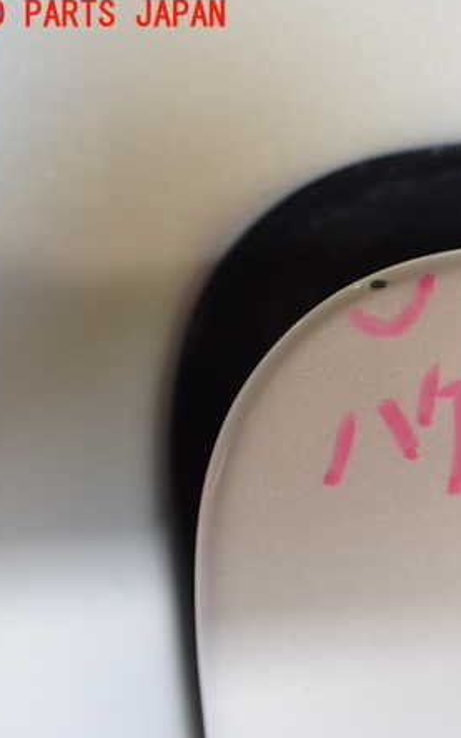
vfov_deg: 46.2
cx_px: 423
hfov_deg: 28.6
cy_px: 369
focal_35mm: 43
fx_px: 866
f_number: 2.3
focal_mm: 5.4
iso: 200
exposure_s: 1/125
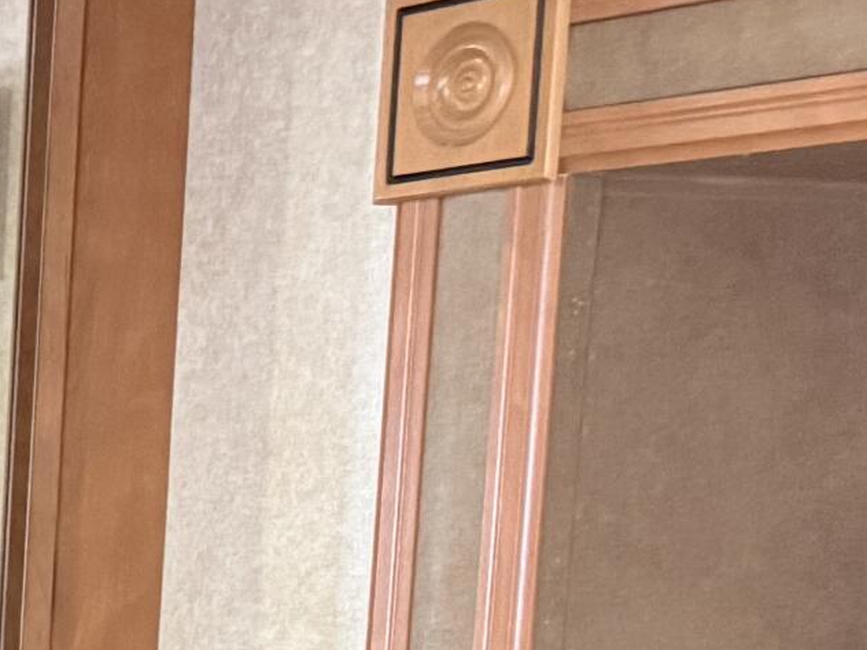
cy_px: 1120
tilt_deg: -12.5
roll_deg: +2.5
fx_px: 2855
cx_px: -1091
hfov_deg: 13.5
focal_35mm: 114
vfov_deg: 12.1
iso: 640
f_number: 1.78
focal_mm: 6.76
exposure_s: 1/60
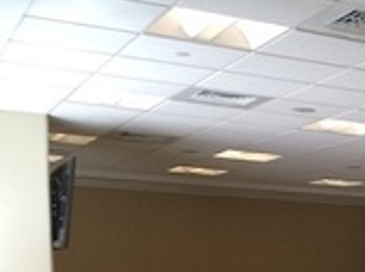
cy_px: 384
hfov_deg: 19.9
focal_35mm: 89
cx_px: 499
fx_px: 936
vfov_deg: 15.5
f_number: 2.2
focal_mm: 4.12
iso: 40
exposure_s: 1/60
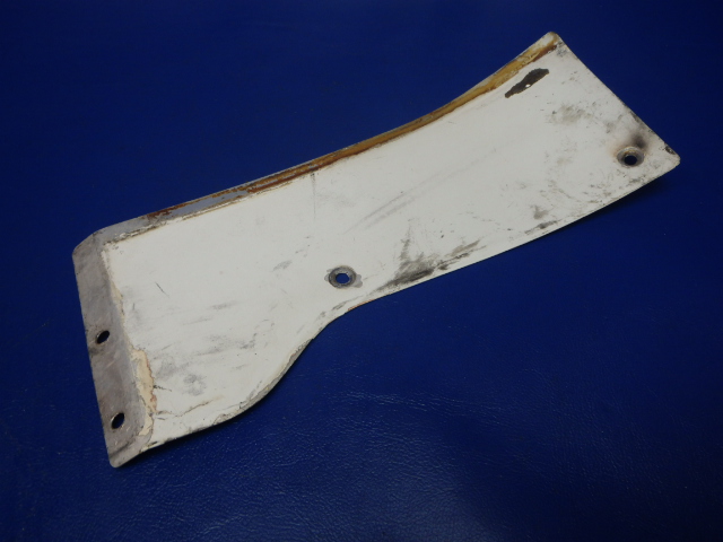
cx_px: 362
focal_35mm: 28
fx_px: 585
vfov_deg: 49.7
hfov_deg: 63.4
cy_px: 271
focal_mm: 5
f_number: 3.9
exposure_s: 1/40
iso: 200
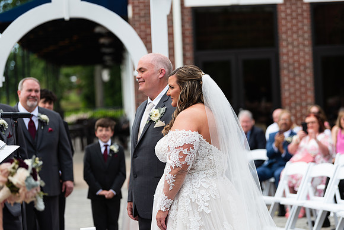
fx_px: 1018
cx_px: 172
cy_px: 115
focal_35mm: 107
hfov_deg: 19.2
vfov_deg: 12.9
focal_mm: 102
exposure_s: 1/640
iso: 64
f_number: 2.8
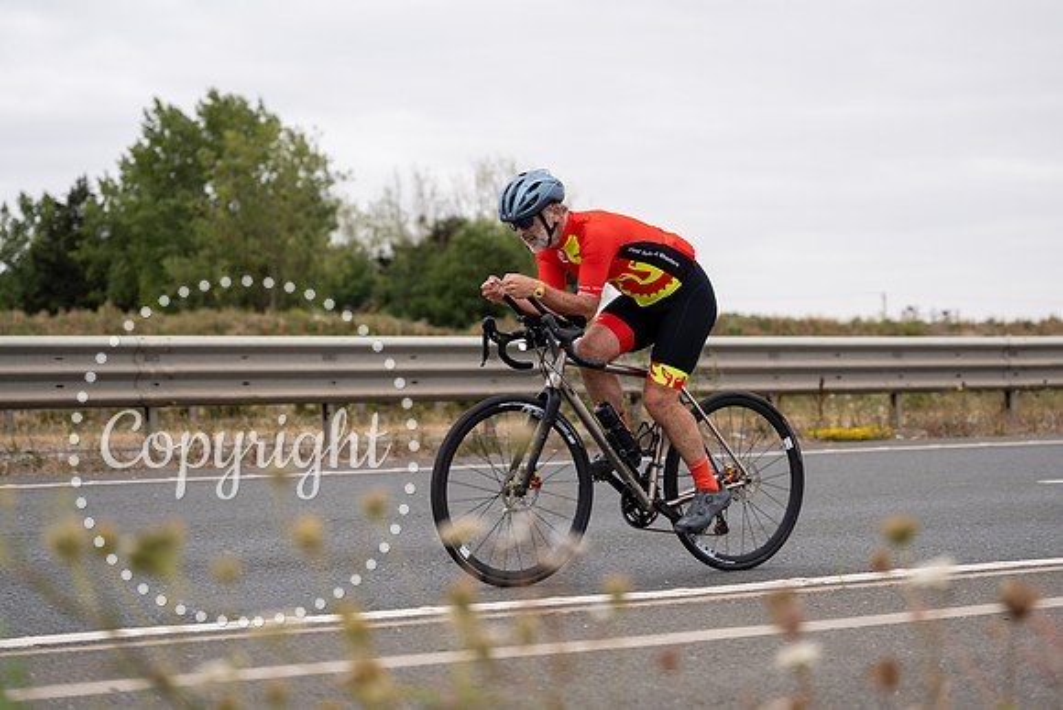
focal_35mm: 80
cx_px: 569
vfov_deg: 17.1
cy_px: 340
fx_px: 2360
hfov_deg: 25.4
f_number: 2.8
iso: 100
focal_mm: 70
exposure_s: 1/800
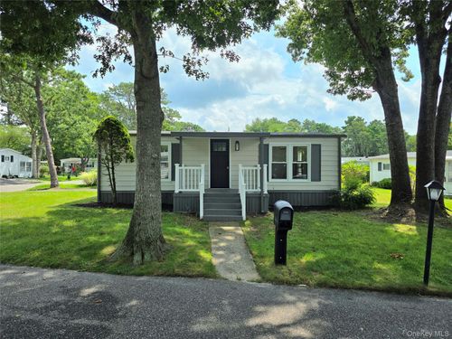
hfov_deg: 73.9
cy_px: 170
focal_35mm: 23
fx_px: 300
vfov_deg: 58.9
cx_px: 226
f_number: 1.7
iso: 80
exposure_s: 1/10000
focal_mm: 6.3
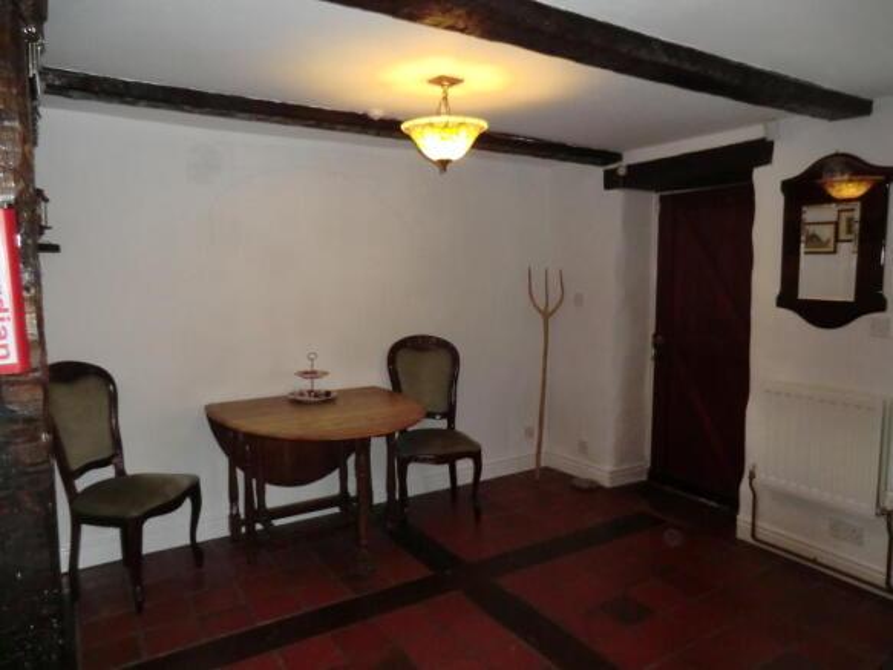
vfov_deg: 56.8
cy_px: 335
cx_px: 446
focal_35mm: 24
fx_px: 619
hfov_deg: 71.6
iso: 400
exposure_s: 1/40
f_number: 3.2
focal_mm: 4.3
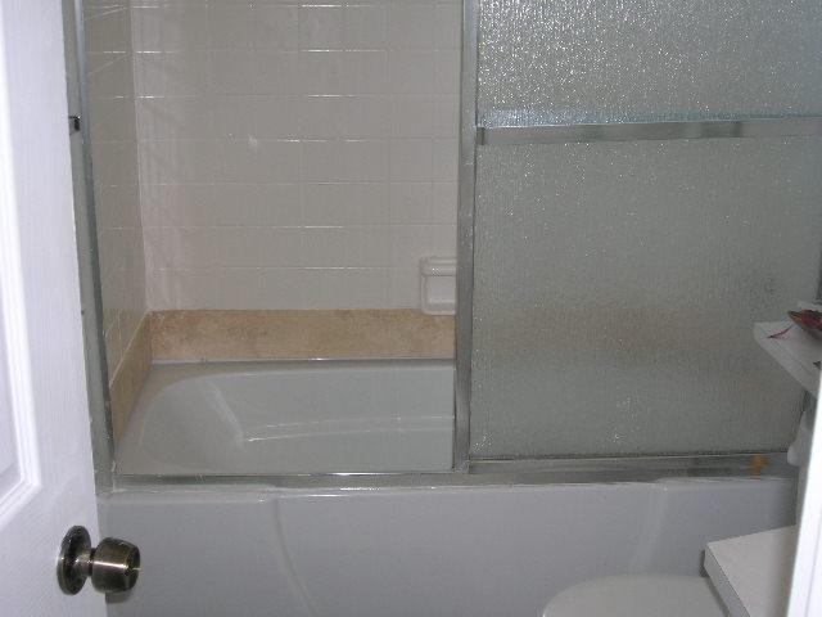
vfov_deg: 34.3
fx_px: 997
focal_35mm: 42
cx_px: 411
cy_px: 308
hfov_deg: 44.8
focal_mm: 7
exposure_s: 1/60.1
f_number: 3.1
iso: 50
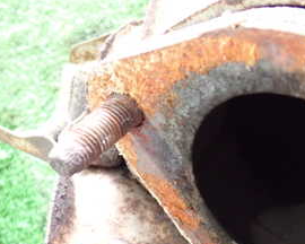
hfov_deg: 27.7
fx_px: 587
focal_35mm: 65
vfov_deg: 23.1
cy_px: 199
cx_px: 295
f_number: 2.3
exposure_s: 1/30
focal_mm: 5.4
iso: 640
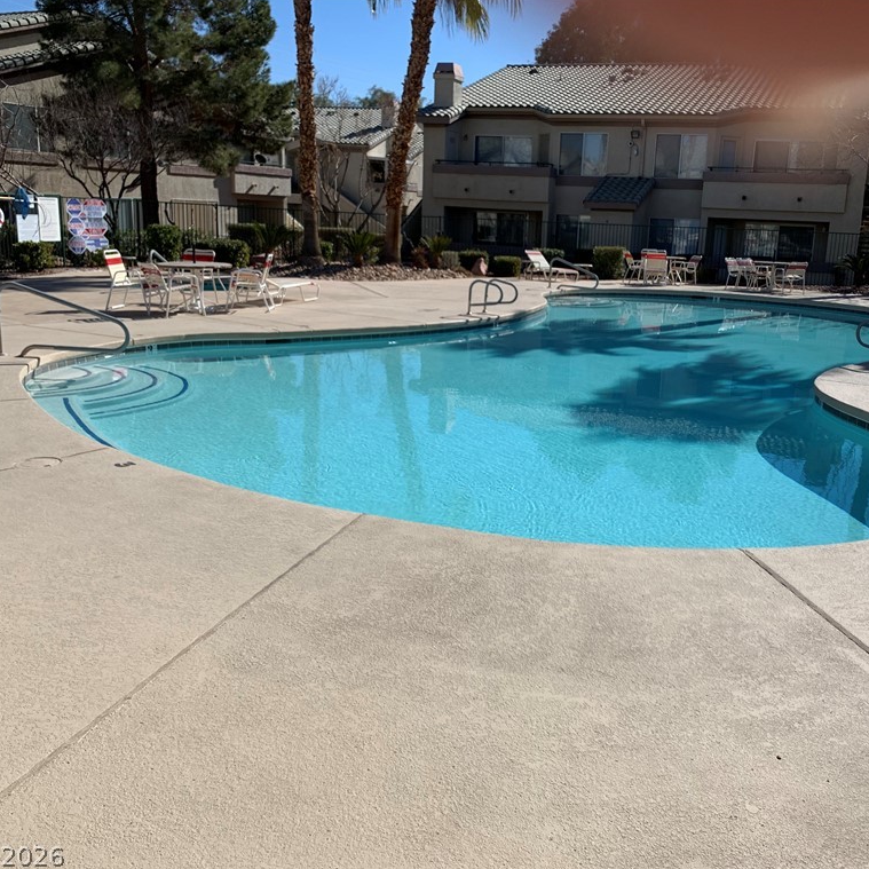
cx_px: 524
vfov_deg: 52.5
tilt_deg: -13.0
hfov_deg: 52.2
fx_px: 880
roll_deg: -2.6
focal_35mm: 31
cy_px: 435
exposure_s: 1/3650
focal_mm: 4.25
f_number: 1.8
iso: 25
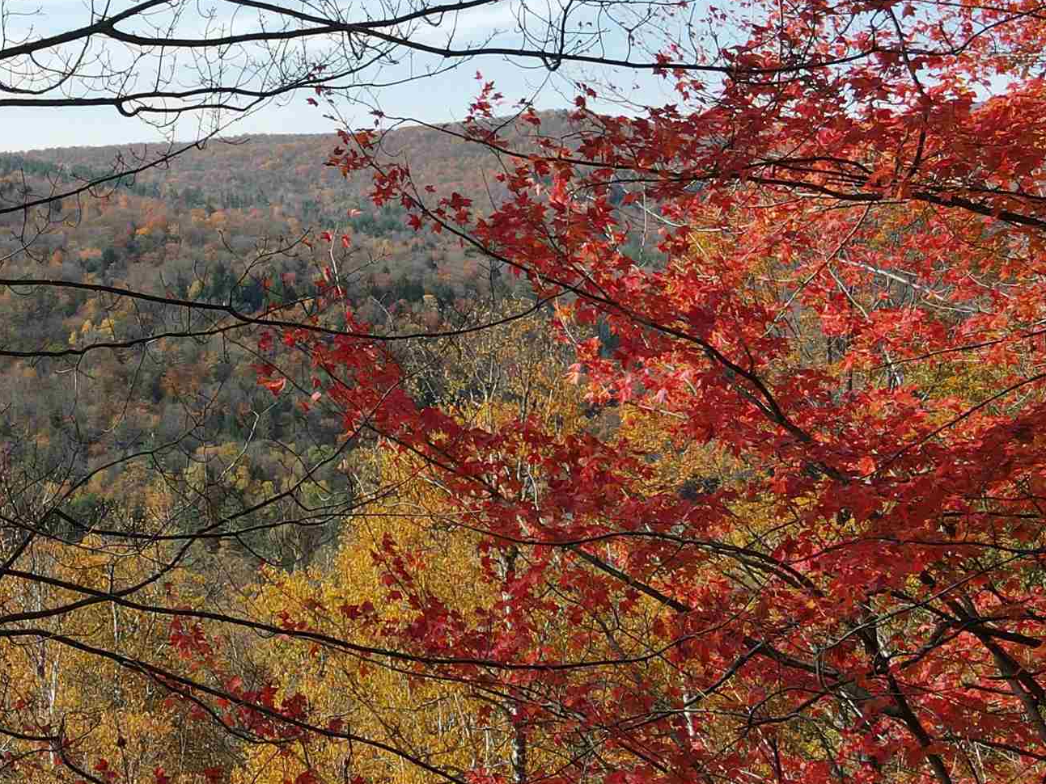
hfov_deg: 33.2
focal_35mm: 57
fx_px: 1723
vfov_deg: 25.5
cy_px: 234
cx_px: 269
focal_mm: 4.5
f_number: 2.8
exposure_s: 1/500
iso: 100
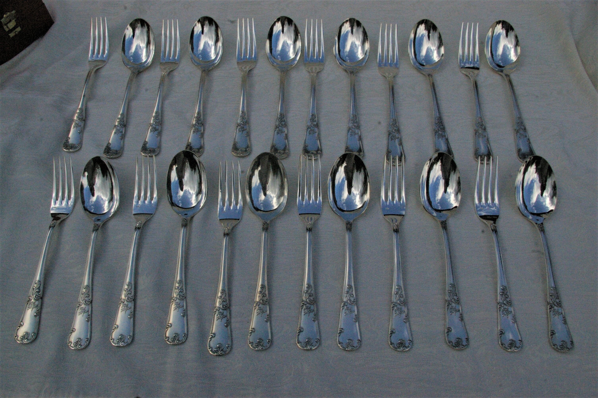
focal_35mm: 39
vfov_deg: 34.1
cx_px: 299
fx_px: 647
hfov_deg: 49.6
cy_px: 199
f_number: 16
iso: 1600
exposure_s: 1/1000
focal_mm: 26
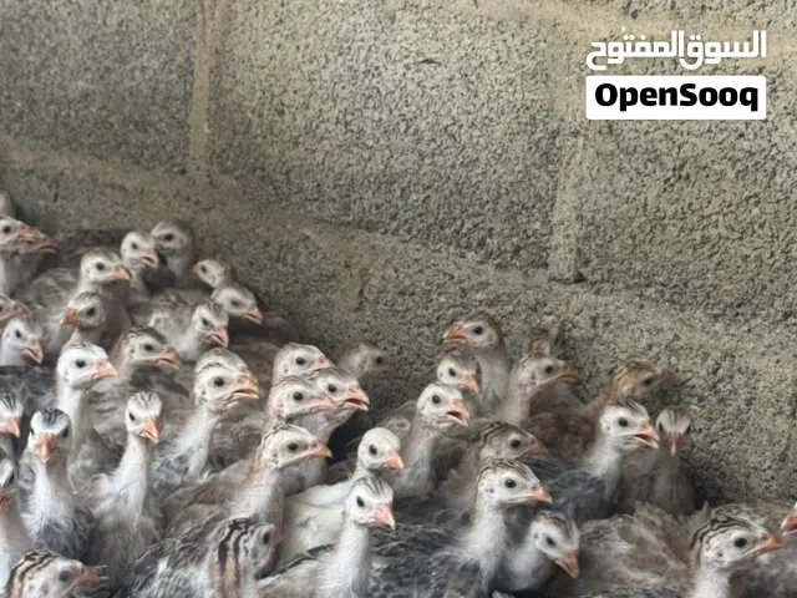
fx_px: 1105
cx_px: 398
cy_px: 299
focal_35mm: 48
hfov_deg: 39.7
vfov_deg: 30.3
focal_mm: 6.76
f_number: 1.78
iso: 100
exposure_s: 1/93
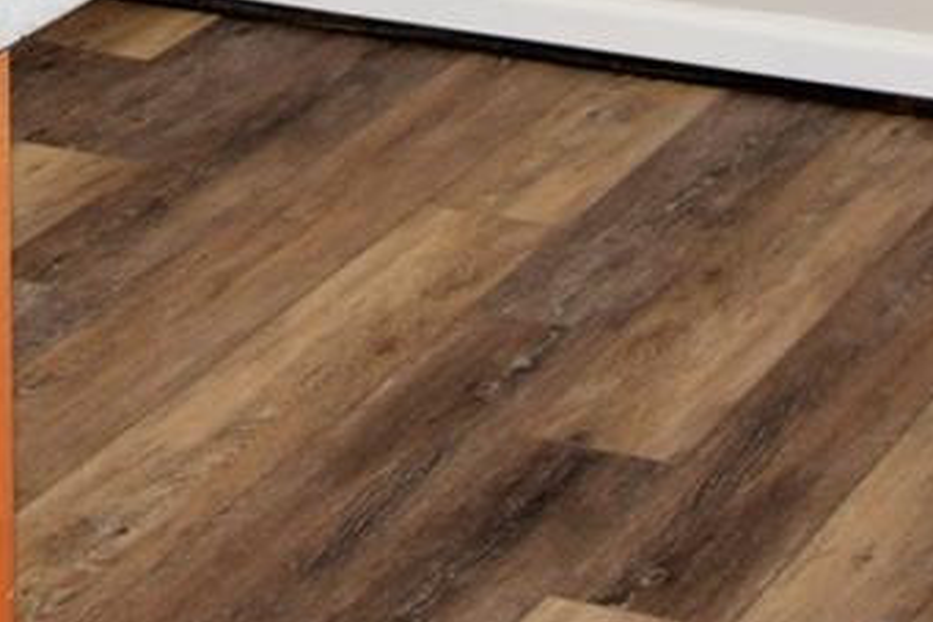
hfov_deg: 12.5
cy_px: -1086
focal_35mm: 163
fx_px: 4224
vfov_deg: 7.6
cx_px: 102
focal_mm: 18
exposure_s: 1/60
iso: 100
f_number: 3.5
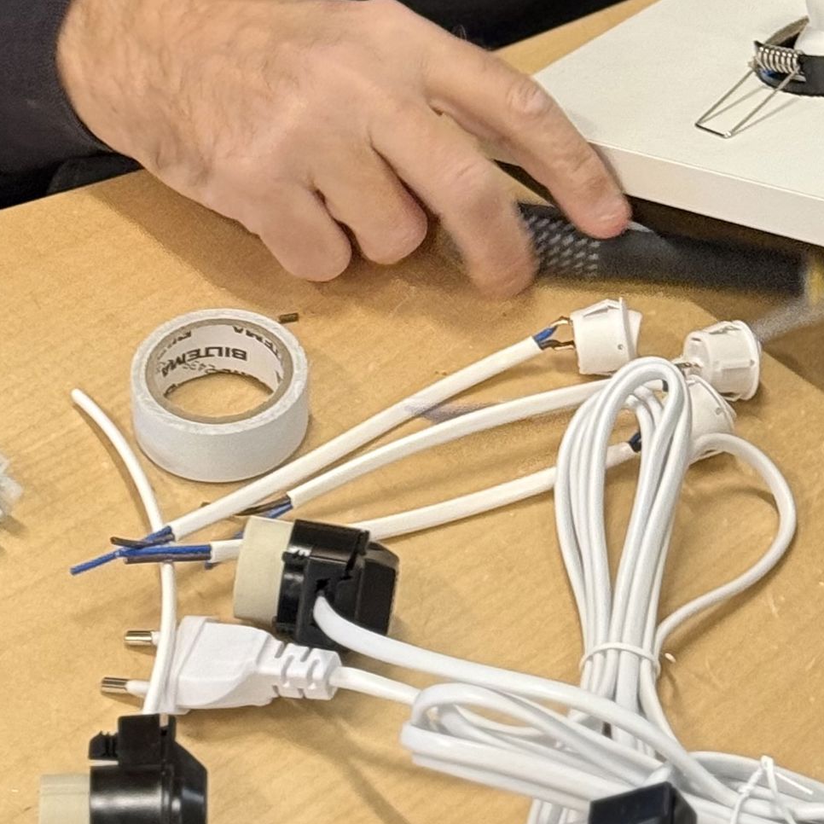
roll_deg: -3.3
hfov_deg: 11.6
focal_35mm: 150
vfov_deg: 11.0
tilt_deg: -28.2
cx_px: 416
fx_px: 4040
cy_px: -606
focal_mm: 6.76
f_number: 1.78
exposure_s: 1/33
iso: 250
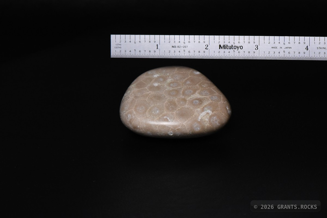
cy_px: 109
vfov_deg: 13.1
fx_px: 954
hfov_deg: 19.4
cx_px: 164
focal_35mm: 105
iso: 5000
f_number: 14
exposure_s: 1/60
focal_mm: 105
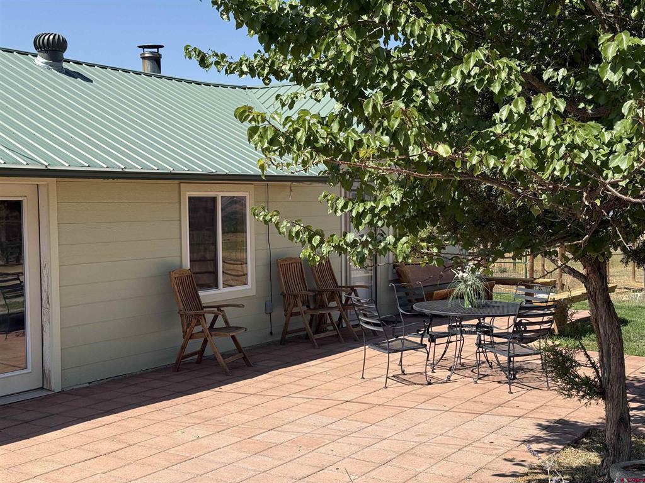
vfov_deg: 30.3
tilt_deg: -2.6
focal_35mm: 48
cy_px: 242
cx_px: 322
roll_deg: +0.2
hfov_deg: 39.7
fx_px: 894
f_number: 1.78
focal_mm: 6.76
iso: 80
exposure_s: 1/4098
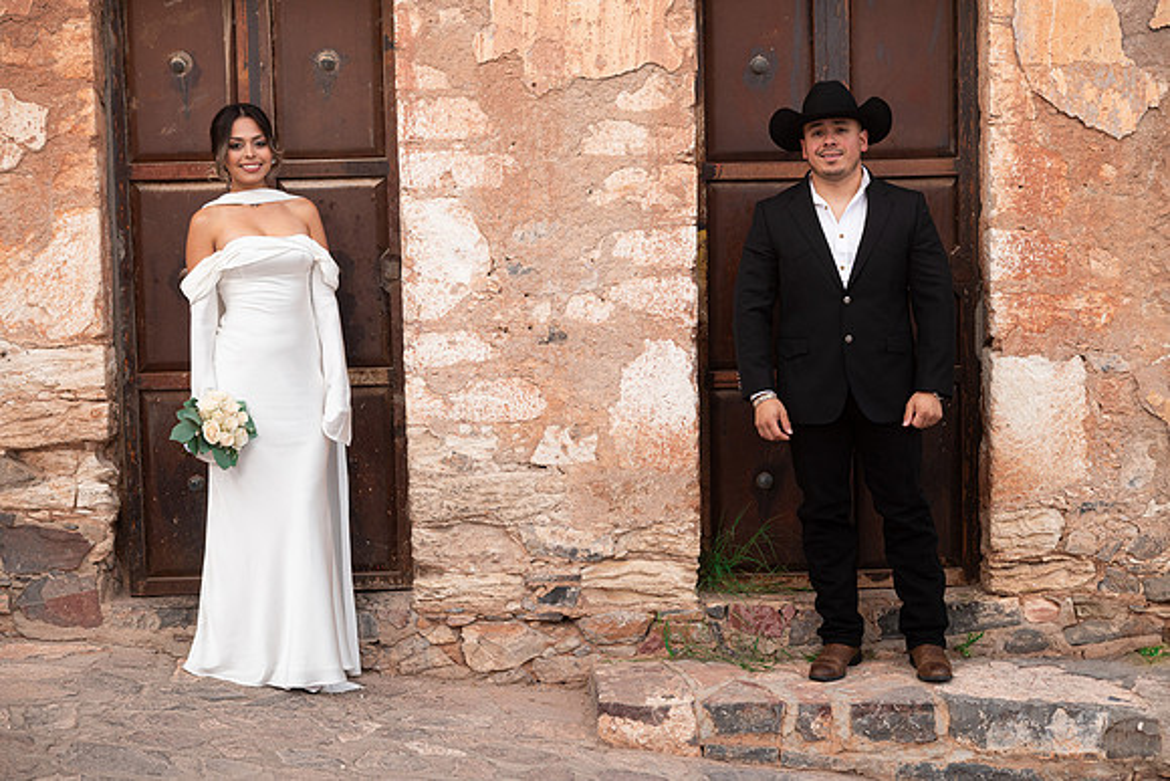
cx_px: 585
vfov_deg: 22.4
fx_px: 1970
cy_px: 390
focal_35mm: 61
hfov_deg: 33.1
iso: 125
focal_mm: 60
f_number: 5.6
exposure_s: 1/125
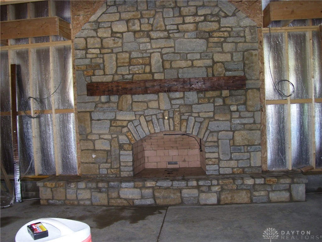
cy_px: 121
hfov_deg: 50.1
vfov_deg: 38.7
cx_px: 161
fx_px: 344
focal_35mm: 37
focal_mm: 6
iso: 125
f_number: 2.7
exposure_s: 1/60
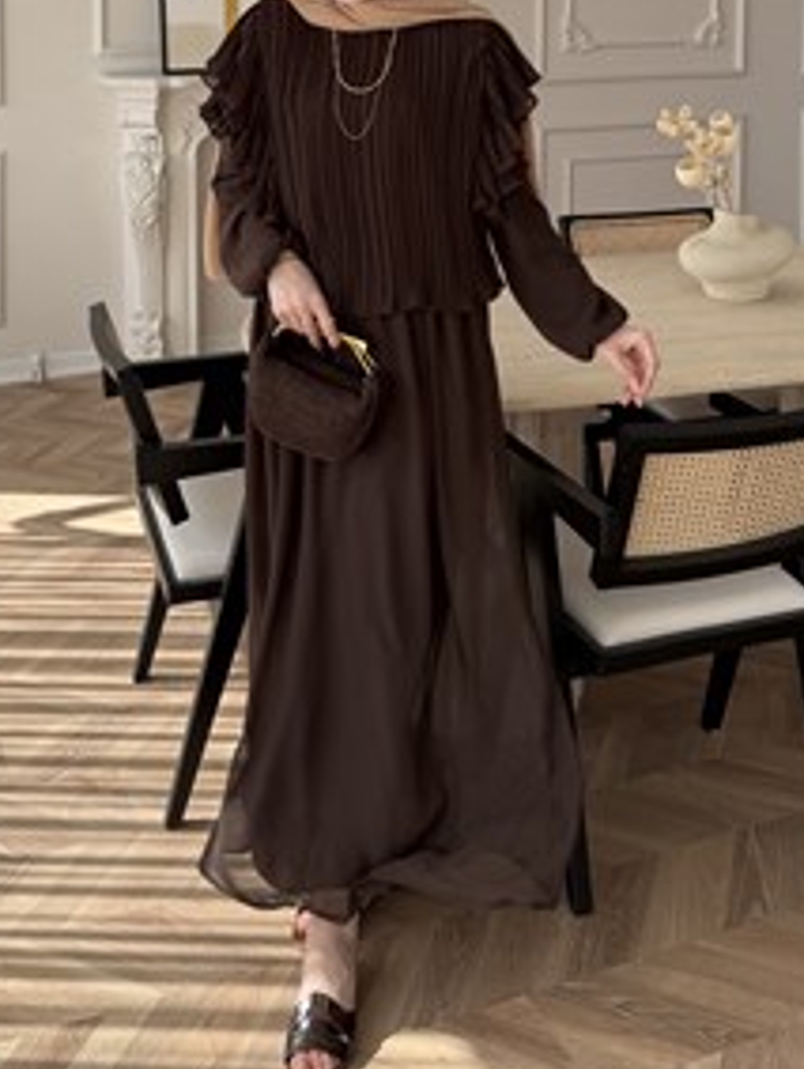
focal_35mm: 35
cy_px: 331
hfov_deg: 40.7
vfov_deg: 51.3
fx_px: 1081
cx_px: 351
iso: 80
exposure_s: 1/689
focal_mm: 6.76
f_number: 1.78
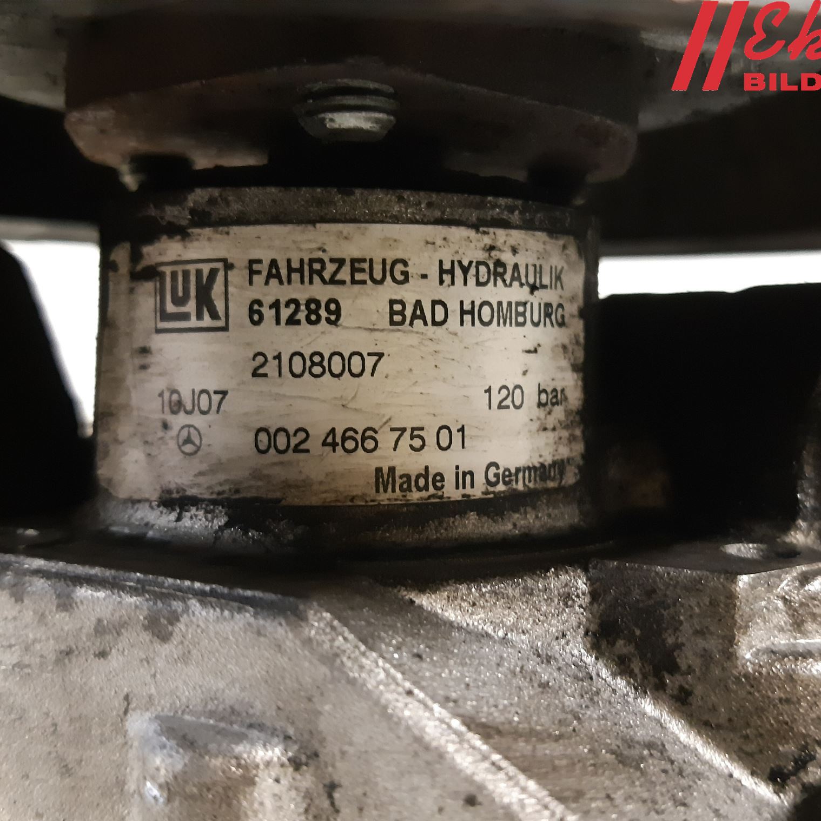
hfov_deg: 52.5
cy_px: 414
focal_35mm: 31
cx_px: 449
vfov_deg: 52.5
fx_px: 832
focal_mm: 3.93
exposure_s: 1/20
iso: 640
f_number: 1.7
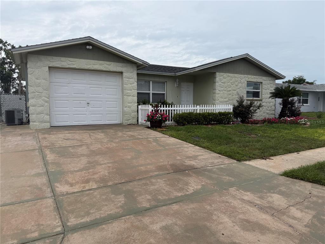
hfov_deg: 71.6
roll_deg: -0.5
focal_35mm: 24
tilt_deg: -4.7
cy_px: 122
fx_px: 225
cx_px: 162
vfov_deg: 56.8
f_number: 1.78
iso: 80
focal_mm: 6.76
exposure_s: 1/5714
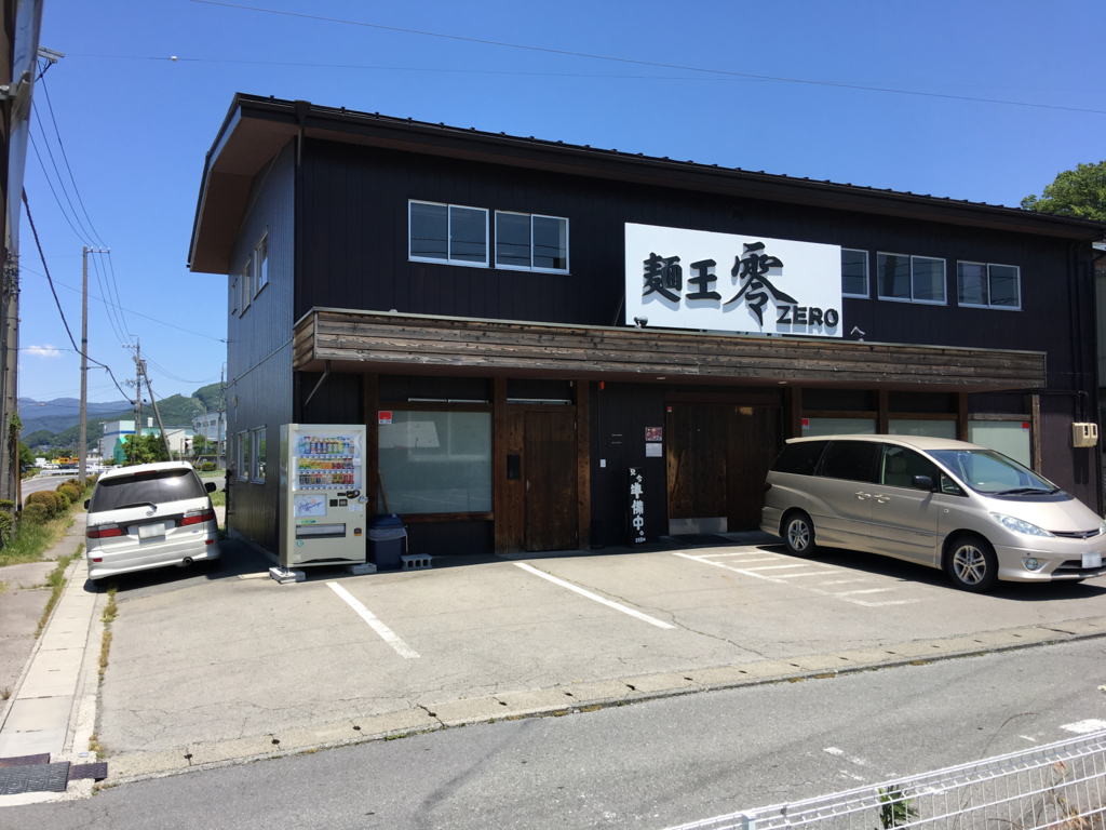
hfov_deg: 61.7
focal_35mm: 29
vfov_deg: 48.2
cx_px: 553
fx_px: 927
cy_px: 415
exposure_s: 1/1054
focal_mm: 4.15
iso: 25
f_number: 2.2
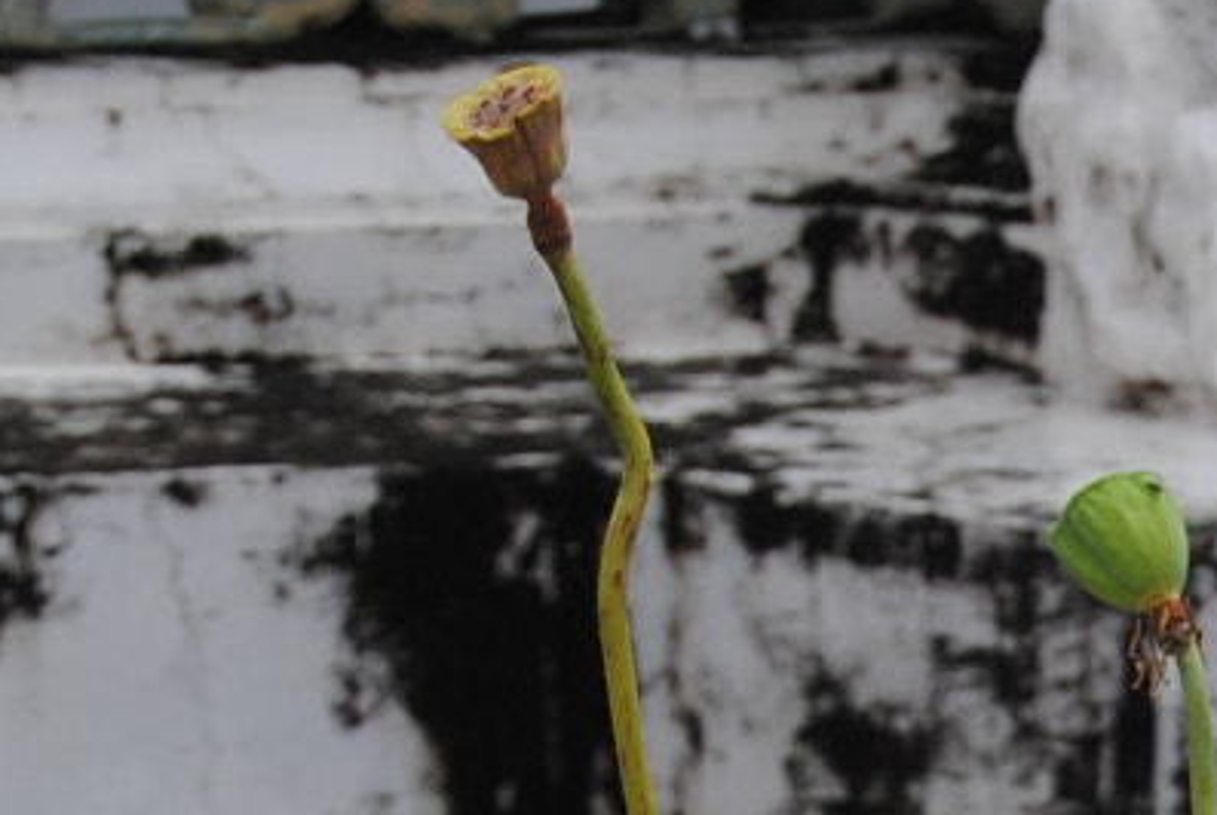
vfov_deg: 3.2
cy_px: 1837
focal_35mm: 426
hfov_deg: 4.8
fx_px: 14408
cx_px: 2048
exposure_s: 1/500
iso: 200
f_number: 5.6
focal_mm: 55
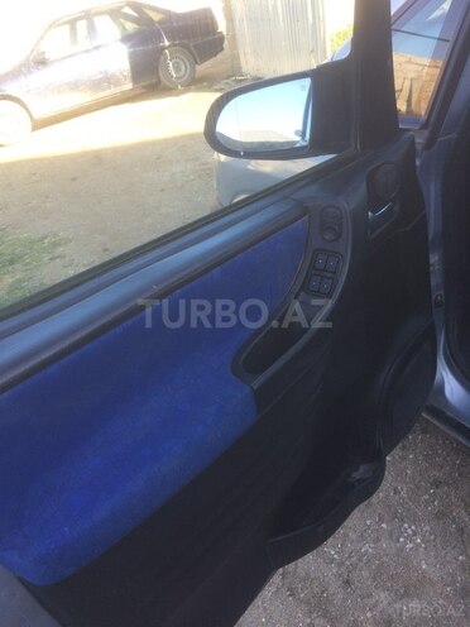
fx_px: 525
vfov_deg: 61.7
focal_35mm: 29
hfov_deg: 48.2
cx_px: 235
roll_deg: +11.9
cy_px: 314
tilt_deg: -28.8
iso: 32
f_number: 2.2
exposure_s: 1/180
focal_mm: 4.15
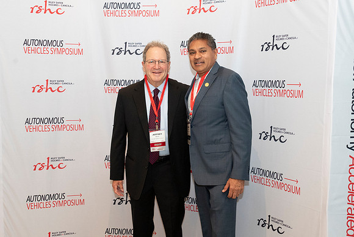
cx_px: 172
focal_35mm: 43
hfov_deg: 45.3
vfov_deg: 31.1
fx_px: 425
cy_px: 118
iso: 2500
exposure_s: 1/80
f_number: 8
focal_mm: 28
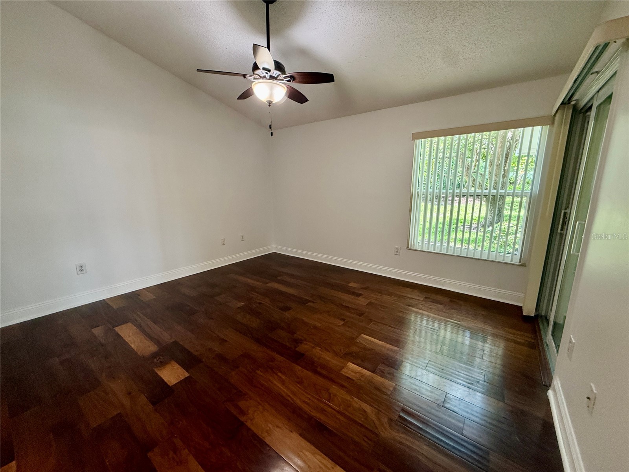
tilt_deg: -11.4
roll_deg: +0.7
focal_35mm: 14
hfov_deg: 102.1
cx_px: 314
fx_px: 254
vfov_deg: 85.7
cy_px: 236
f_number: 2.2
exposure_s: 1/60
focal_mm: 2.22
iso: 250
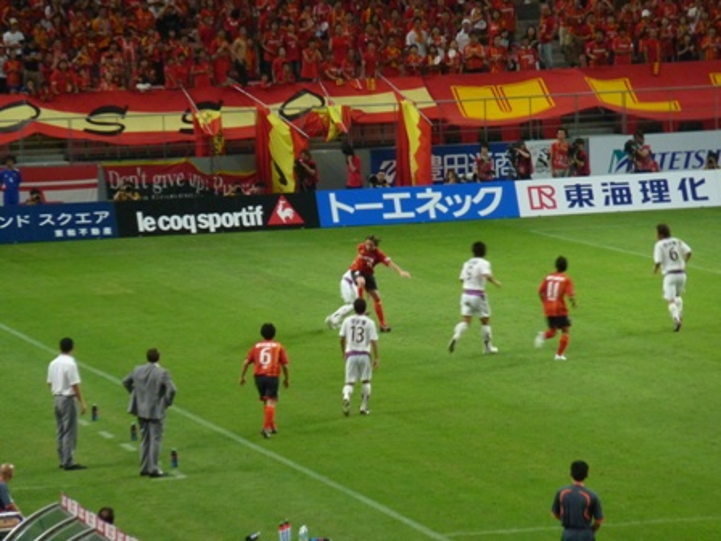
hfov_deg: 6.6
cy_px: 270
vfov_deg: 5.0
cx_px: 360
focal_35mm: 300
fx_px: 6249
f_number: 4.9
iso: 400
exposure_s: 1/30
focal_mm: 49.2
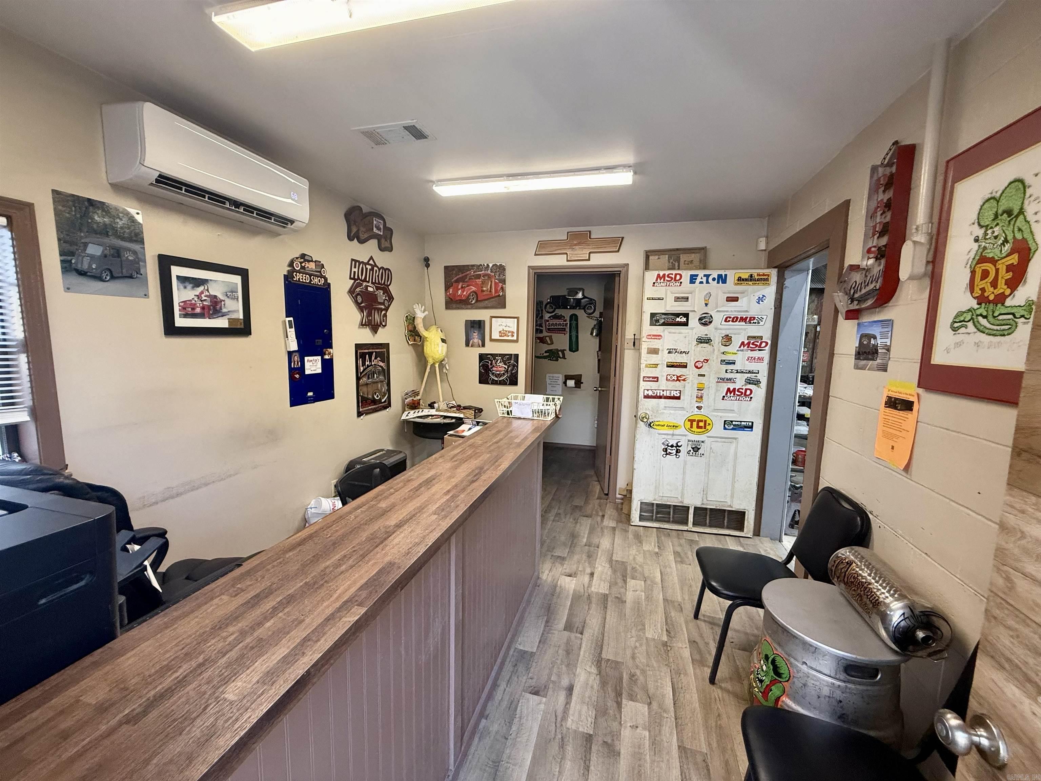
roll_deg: -1.1
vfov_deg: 85.7
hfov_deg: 102.1
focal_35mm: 14
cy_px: 390
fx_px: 421
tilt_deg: -6.7
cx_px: 520
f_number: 2.2
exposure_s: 1/60
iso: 200
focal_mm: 2.22
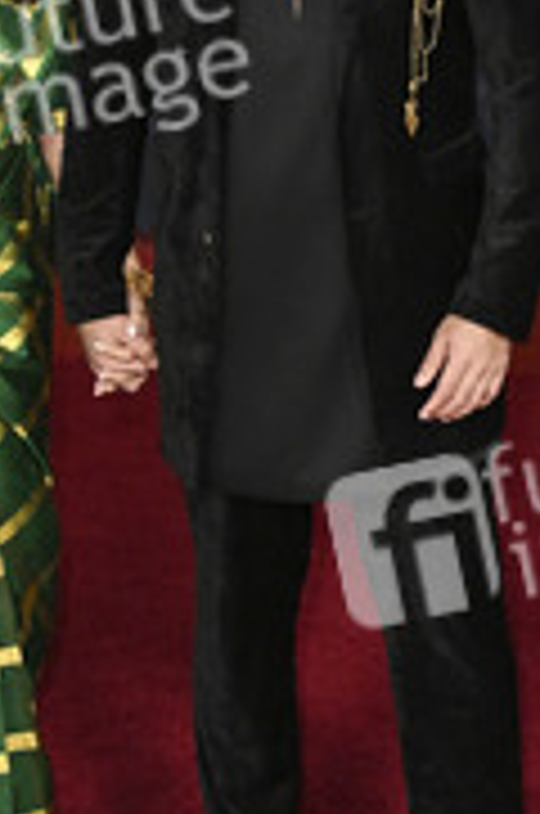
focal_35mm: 84
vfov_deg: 24.2
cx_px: 148
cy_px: 297
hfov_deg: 16.1
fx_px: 1897
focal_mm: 38
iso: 1600
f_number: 6.3
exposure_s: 1/250
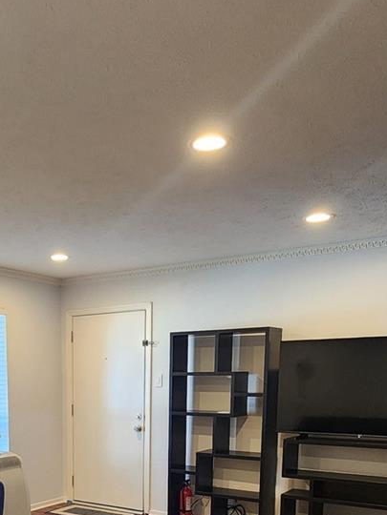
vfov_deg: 45.2
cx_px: 76
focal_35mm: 37
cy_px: 468
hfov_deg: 37.3
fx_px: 552
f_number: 2.2
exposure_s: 1/40
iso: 320
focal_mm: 2.2
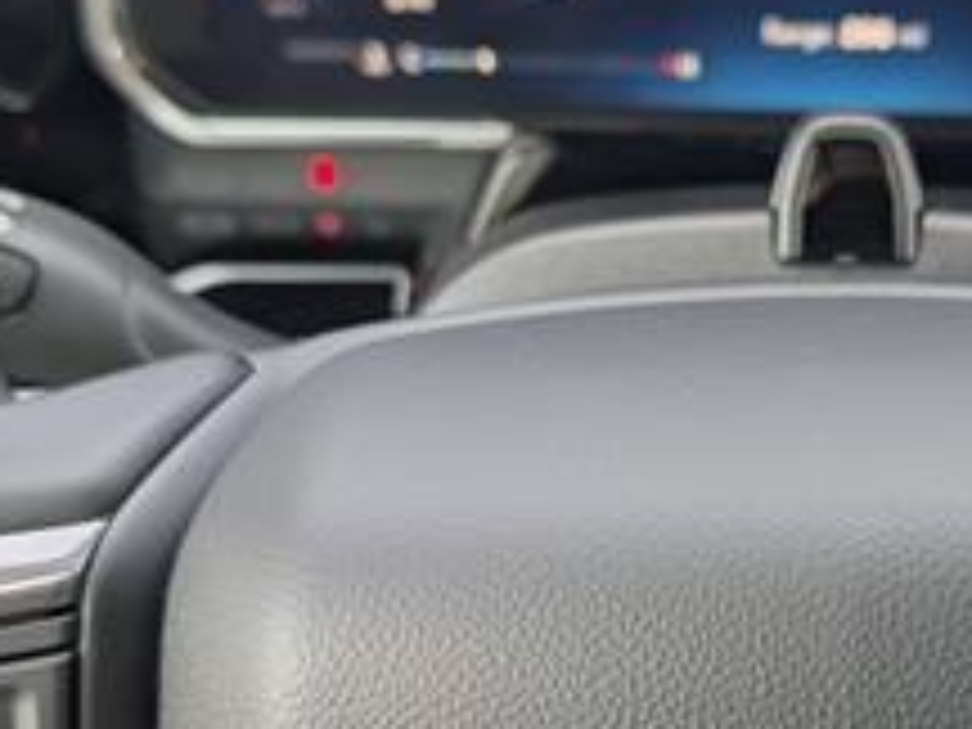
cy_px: 441
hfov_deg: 26.6
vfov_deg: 20.7
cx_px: 837
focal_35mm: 71
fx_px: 1994
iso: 20
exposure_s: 1/263
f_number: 1.68
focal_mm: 6.9
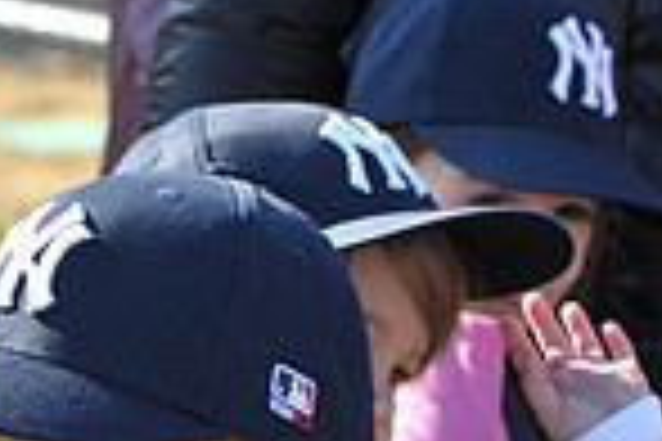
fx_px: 5075
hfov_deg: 7.4
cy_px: 702
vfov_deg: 4.9
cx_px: 23
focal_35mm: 276
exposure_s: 1/800
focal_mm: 70
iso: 400
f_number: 5.6
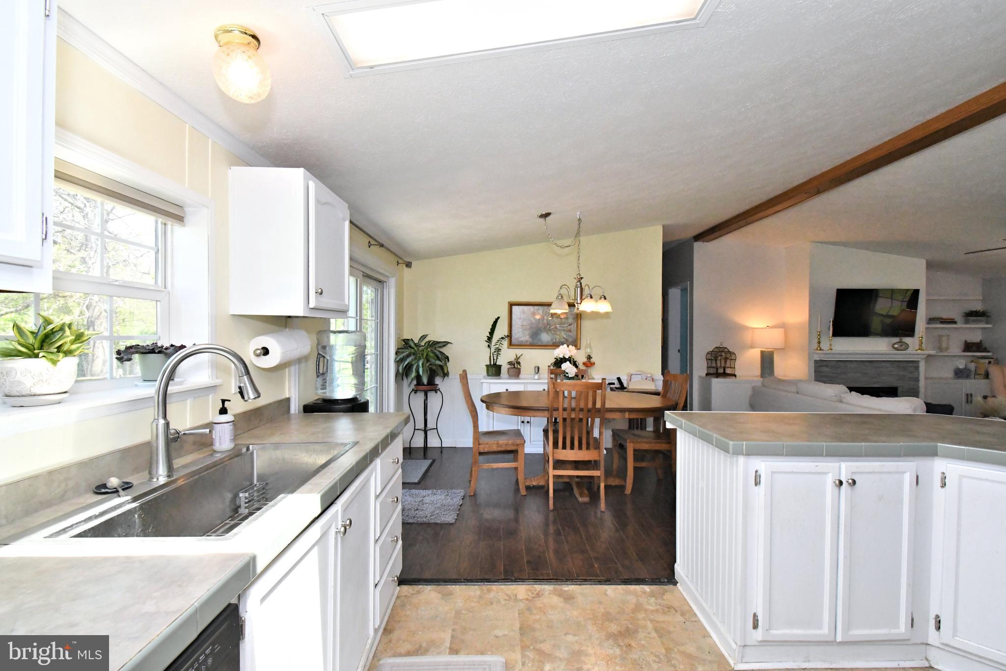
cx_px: 503
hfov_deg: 100.4
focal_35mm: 15
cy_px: 336
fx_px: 419
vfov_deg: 77.3
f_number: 13
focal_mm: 10
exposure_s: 1/250
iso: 4000
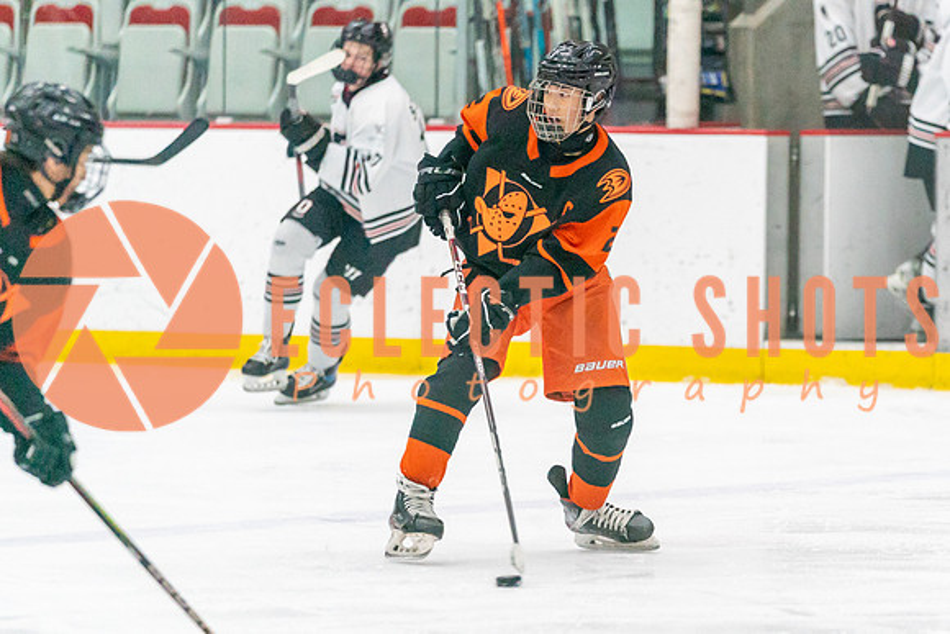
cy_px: 385
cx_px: 619
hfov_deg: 5.9
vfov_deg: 3.9
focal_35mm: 350
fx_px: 9232
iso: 3200
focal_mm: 200
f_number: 2.8
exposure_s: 1/1250
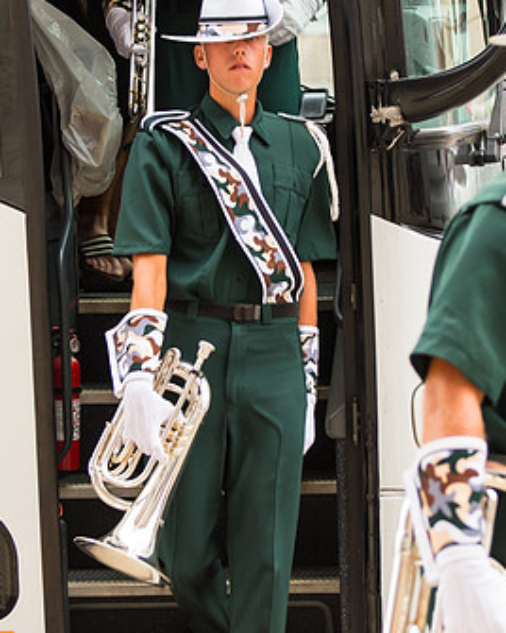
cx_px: 213
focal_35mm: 250
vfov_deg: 7.7
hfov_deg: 6.2
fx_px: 4680
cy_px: 136
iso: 560
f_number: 4.5
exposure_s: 1/160
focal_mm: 86
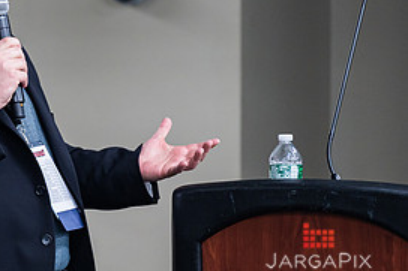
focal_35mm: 444
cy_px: 5
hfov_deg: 4.6
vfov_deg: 3.1
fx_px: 5029
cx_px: -24
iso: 1250
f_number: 4
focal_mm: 200
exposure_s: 1/200
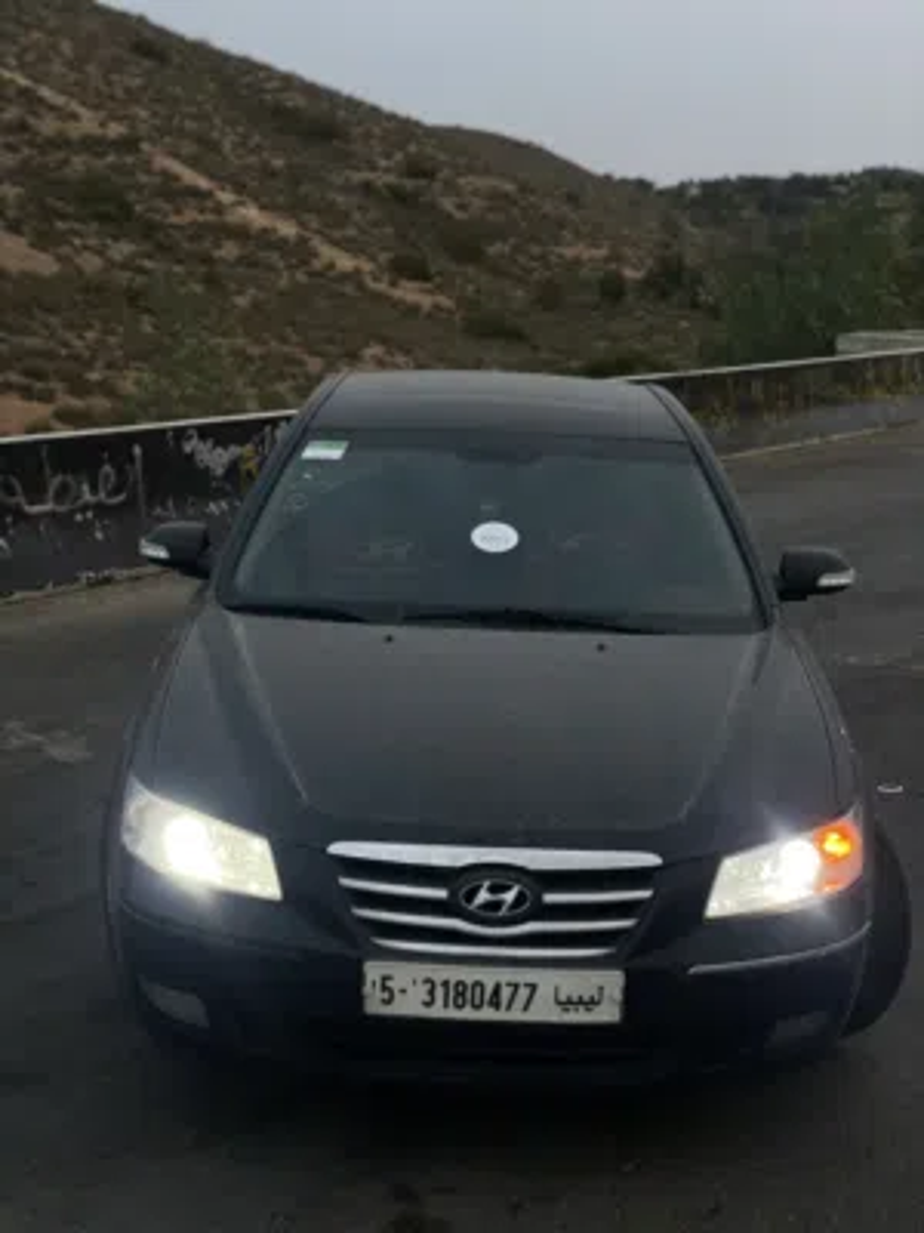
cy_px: 616
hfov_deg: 28.0
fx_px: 1851
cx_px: 462
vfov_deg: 36.8
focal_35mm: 52
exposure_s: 1/122
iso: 160
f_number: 2
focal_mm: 6
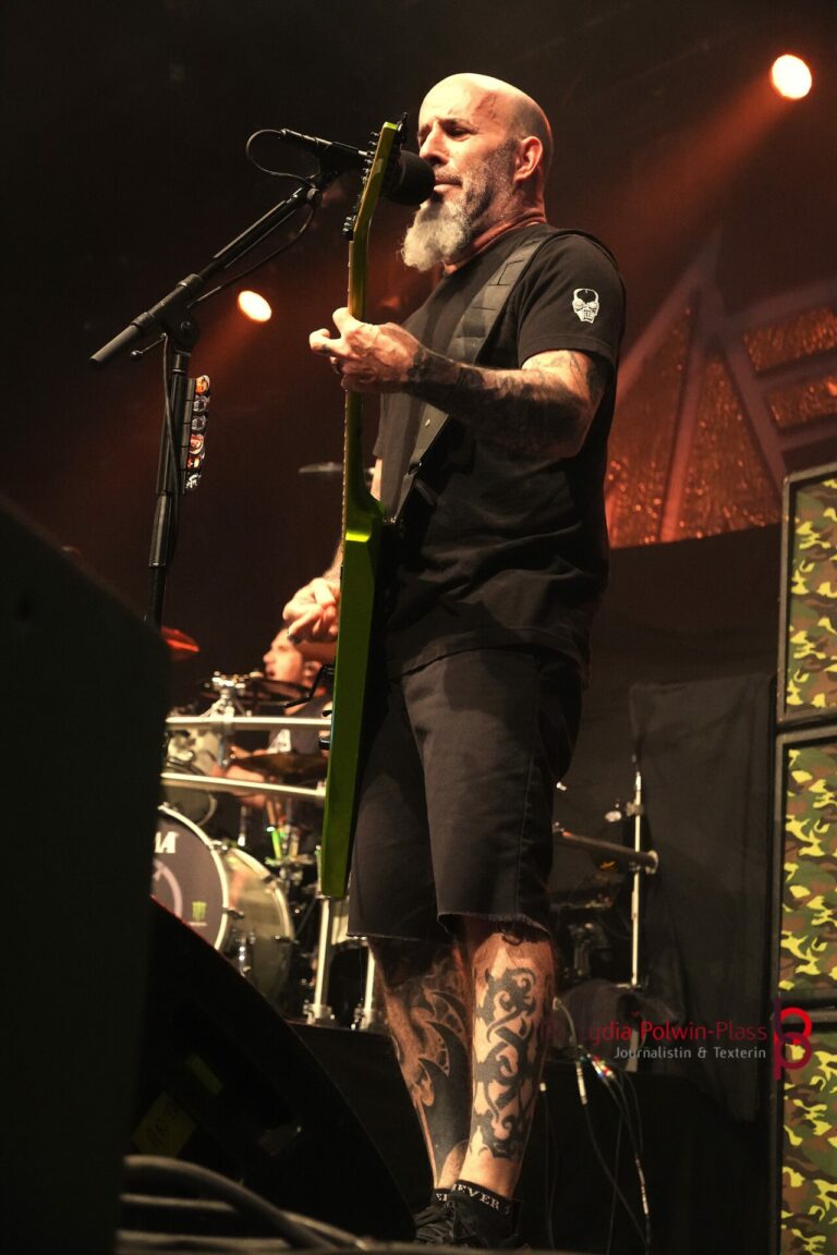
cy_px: 628
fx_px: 2354
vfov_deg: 29.9
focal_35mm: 68
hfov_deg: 20.2
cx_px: 418
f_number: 4.5
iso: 6400
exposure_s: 1/100
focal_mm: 45
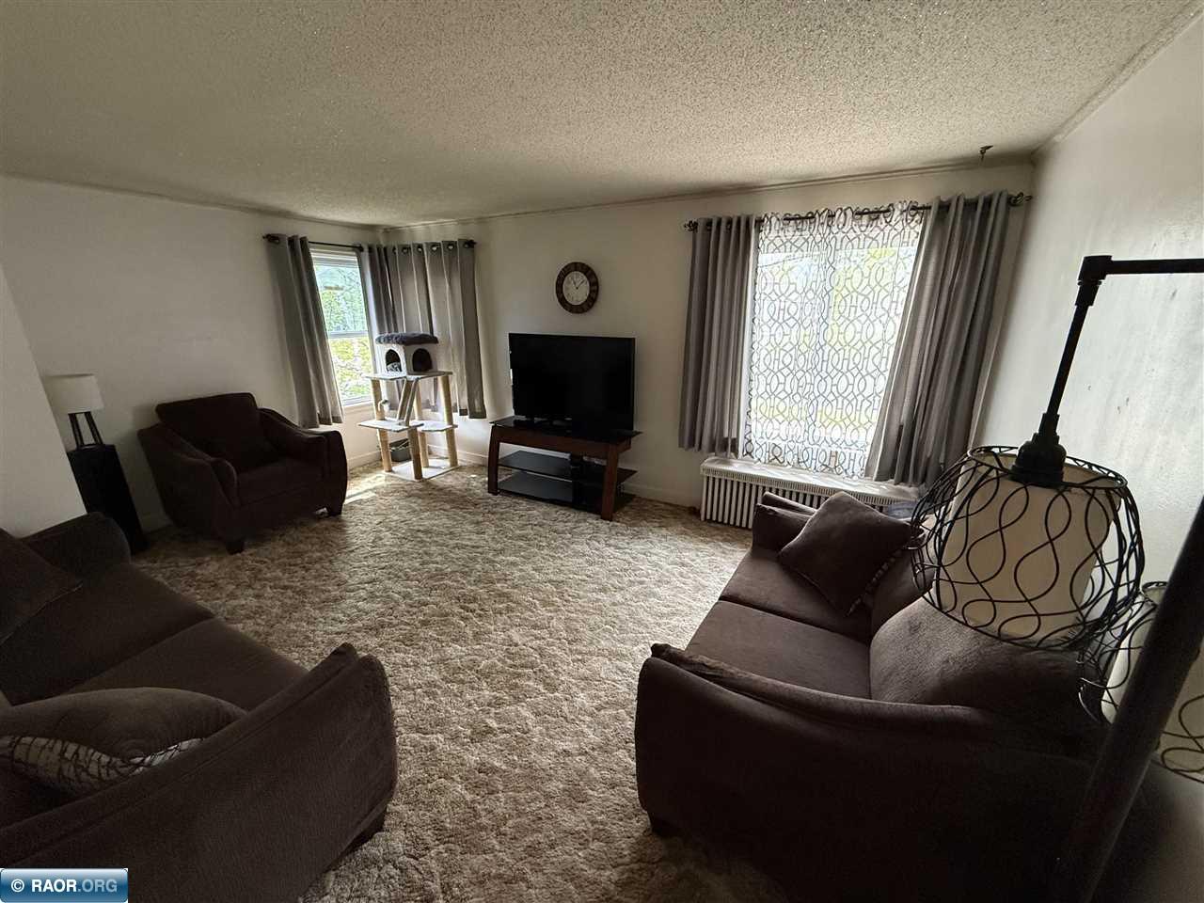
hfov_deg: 102.1
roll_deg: +0.0
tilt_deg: -17.3
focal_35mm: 14
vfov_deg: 85.7
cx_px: 602
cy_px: 452
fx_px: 487
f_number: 2.2
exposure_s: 1/120
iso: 400
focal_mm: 2.22
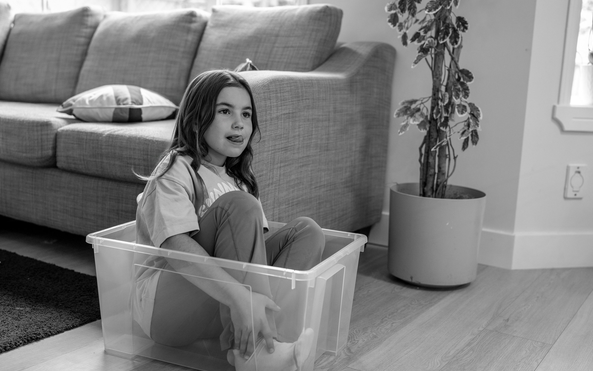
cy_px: 192
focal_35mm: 36
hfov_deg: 54.0
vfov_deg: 35.3
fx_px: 582
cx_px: 297
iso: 800
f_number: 2.2
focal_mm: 35
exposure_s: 1/160
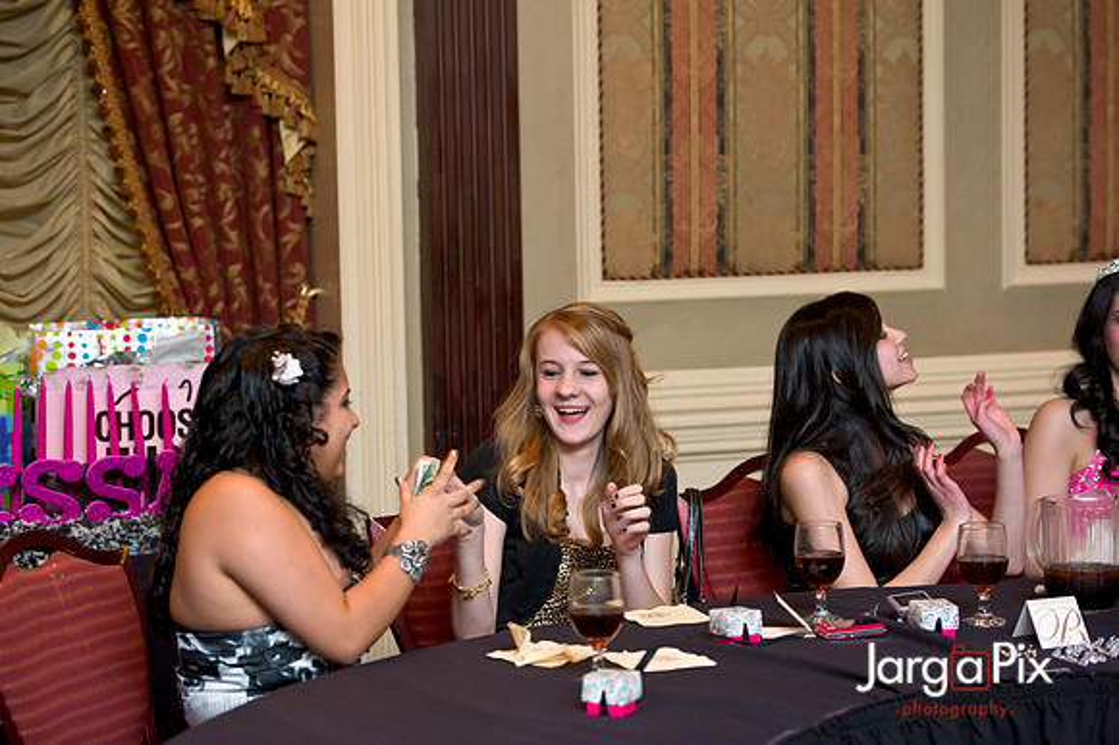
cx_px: 560
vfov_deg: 14.8
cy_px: 372
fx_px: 2858
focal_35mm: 92
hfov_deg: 22.2
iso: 3200
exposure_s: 1/125
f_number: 3.2
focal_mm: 92
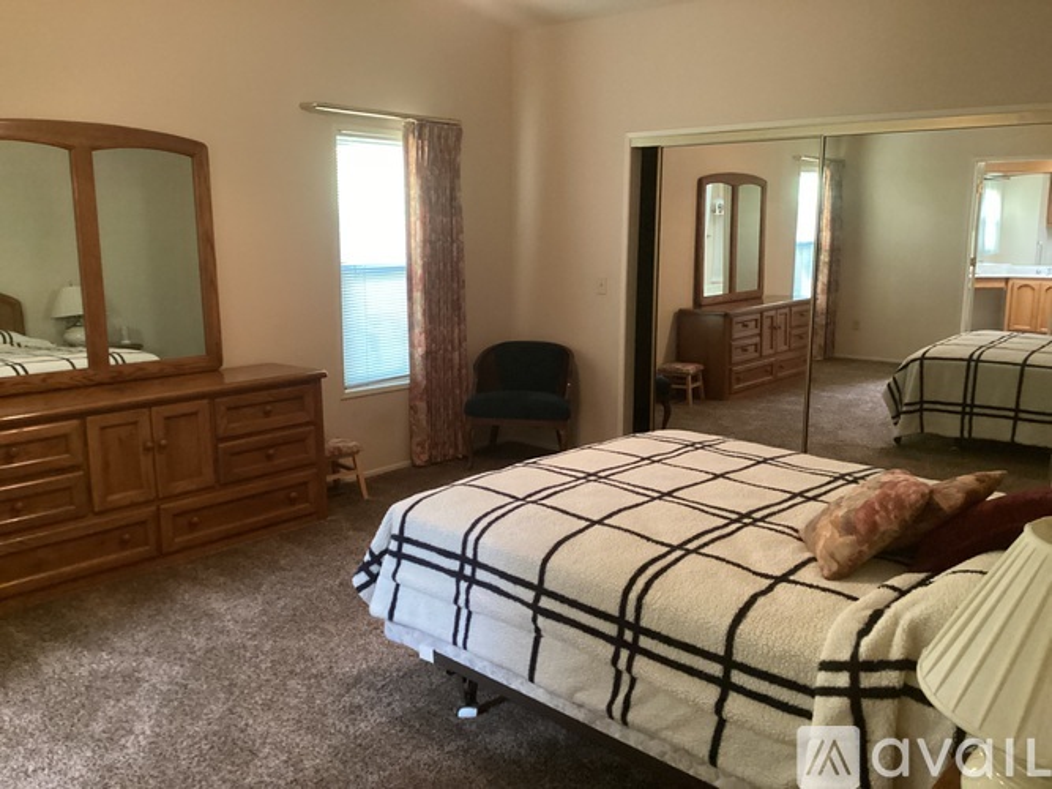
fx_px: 942
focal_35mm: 31
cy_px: 394
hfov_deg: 58.4
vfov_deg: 45.4
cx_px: 526
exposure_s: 1/30
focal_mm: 3.3
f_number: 2.4
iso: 640
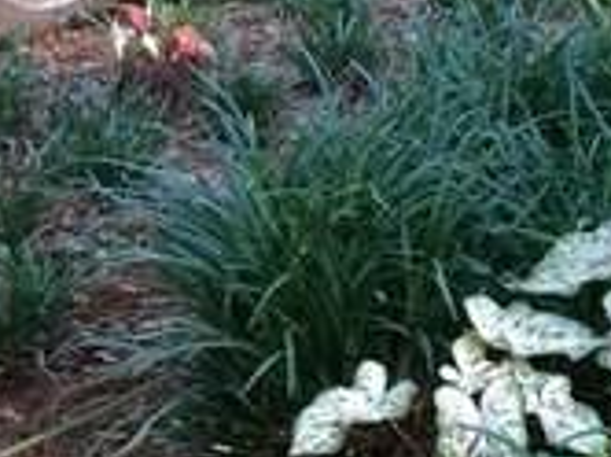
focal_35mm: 112
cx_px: 1134
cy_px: 258
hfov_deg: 15.0
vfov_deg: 13.2
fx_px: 1974
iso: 40
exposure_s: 1/15
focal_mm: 4.15
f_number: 2.2
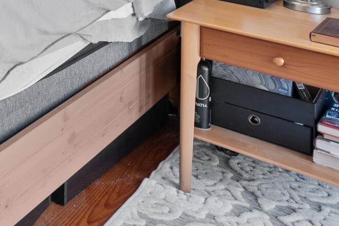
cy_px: -185
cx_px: -226
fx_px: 602
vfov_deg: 17.2
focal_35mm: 64
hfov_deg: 22.6
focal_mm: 14
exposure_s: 1/4
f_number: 9
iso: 320
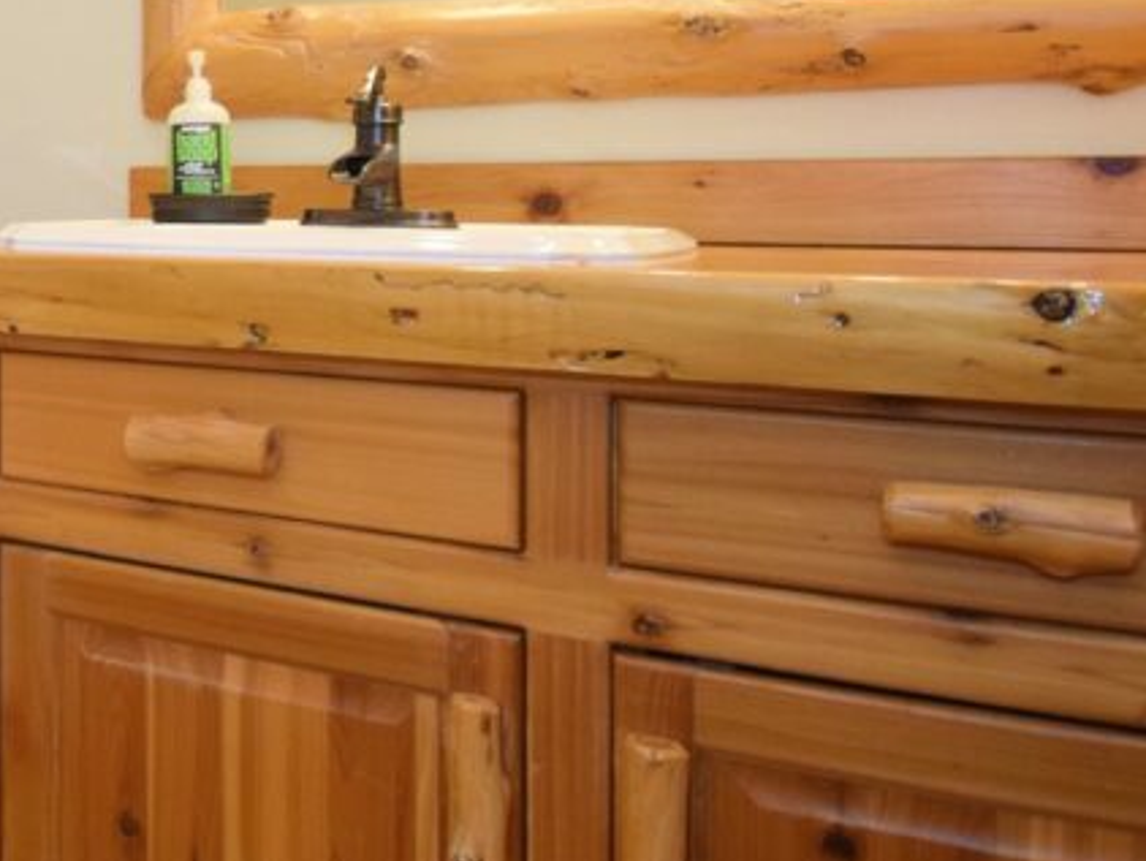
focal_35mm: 41
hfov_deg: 35.1
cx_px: -263
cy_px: 185
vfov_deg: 34.2
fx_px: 1358
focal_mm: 10
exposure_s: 1/60
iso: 640
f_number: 4.5
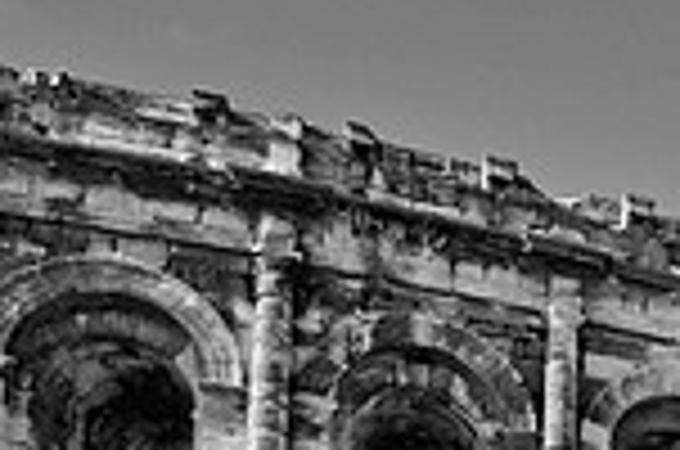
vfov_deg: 17.2
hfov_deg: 20.3
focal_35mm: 69
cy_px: 731
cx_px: 1243
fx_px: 1301
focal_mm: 12
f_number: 8
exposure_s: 1/250
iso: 200
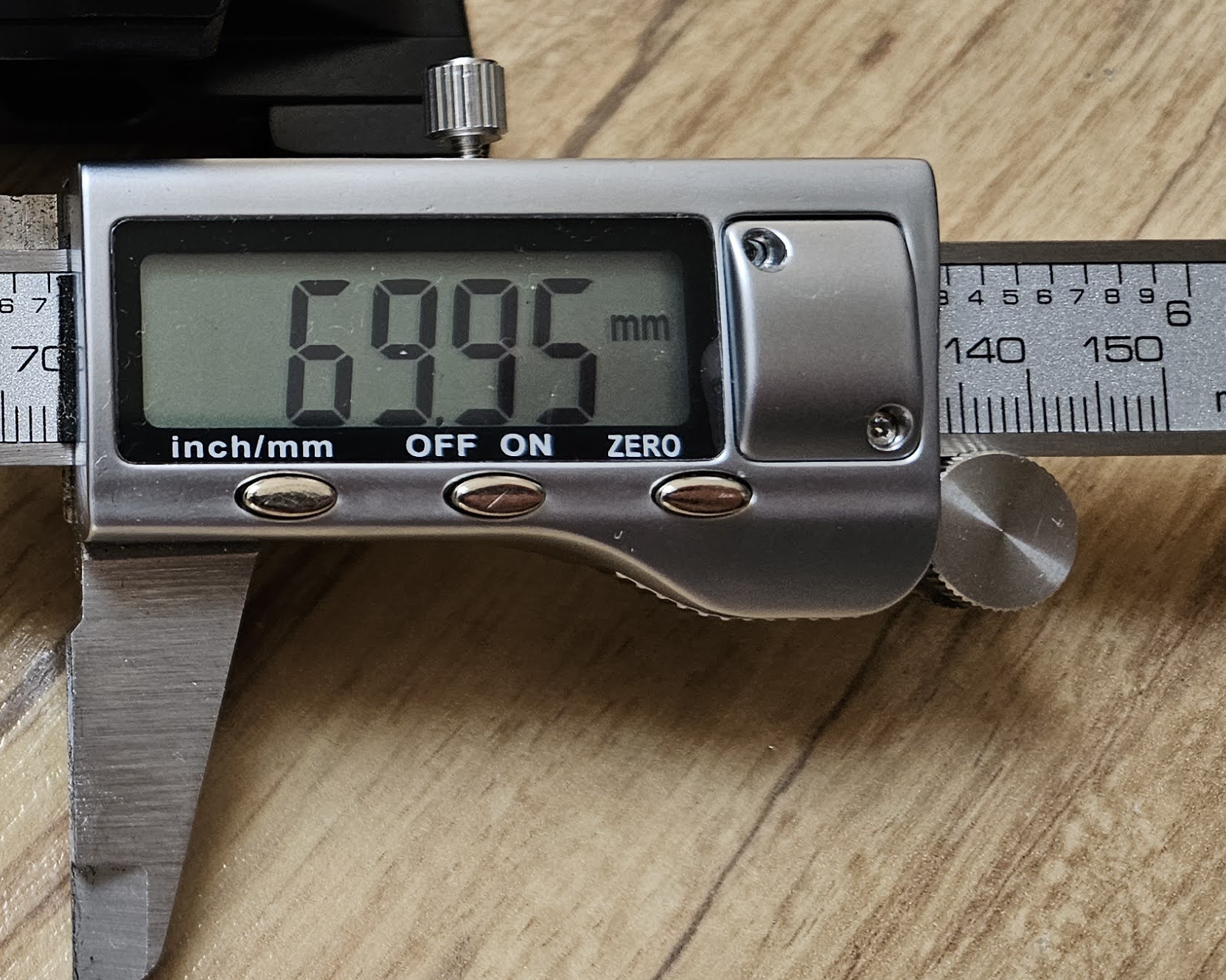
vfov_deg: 27.8
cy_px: 268
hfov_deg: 30.5
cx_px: -168
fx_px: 1959
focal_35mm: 54
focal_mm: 5.4
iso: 200
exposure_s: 1/192
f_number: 1.8
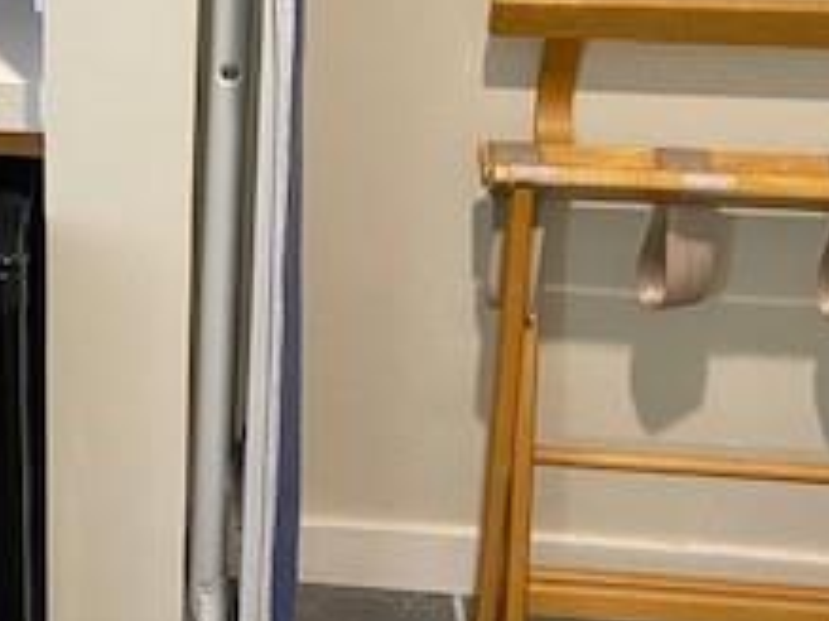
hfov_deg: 24.2
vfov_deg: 19.0
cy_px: 42
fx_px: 1819
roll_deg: +1.3
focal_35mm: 76
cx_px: -61
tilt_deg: -22.0
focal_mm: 4.25
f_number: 1.8
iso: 500
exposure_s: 1/60
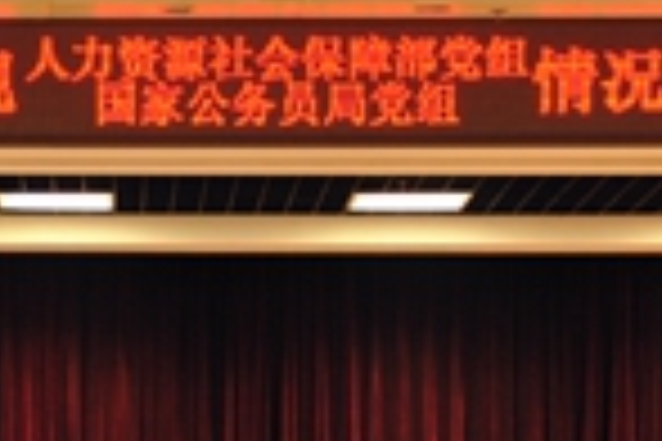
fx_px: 2997
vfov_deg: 8.1
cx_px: 86
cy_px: 788
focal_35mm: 163
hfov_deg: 12.5
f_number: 3.5
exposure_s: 1/100
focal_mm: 40
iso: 1600
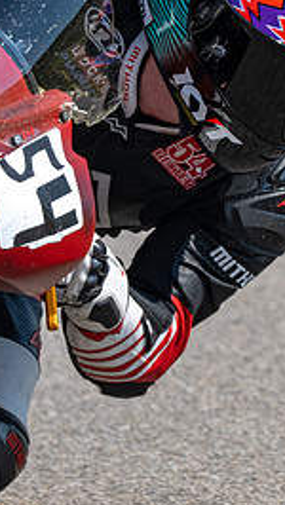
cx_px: 148
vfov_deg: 1.3
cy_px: 160
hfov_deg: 0.7
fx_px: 22554
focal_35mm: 1682
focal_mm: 600
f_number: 11
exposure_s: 1/1250
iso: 640
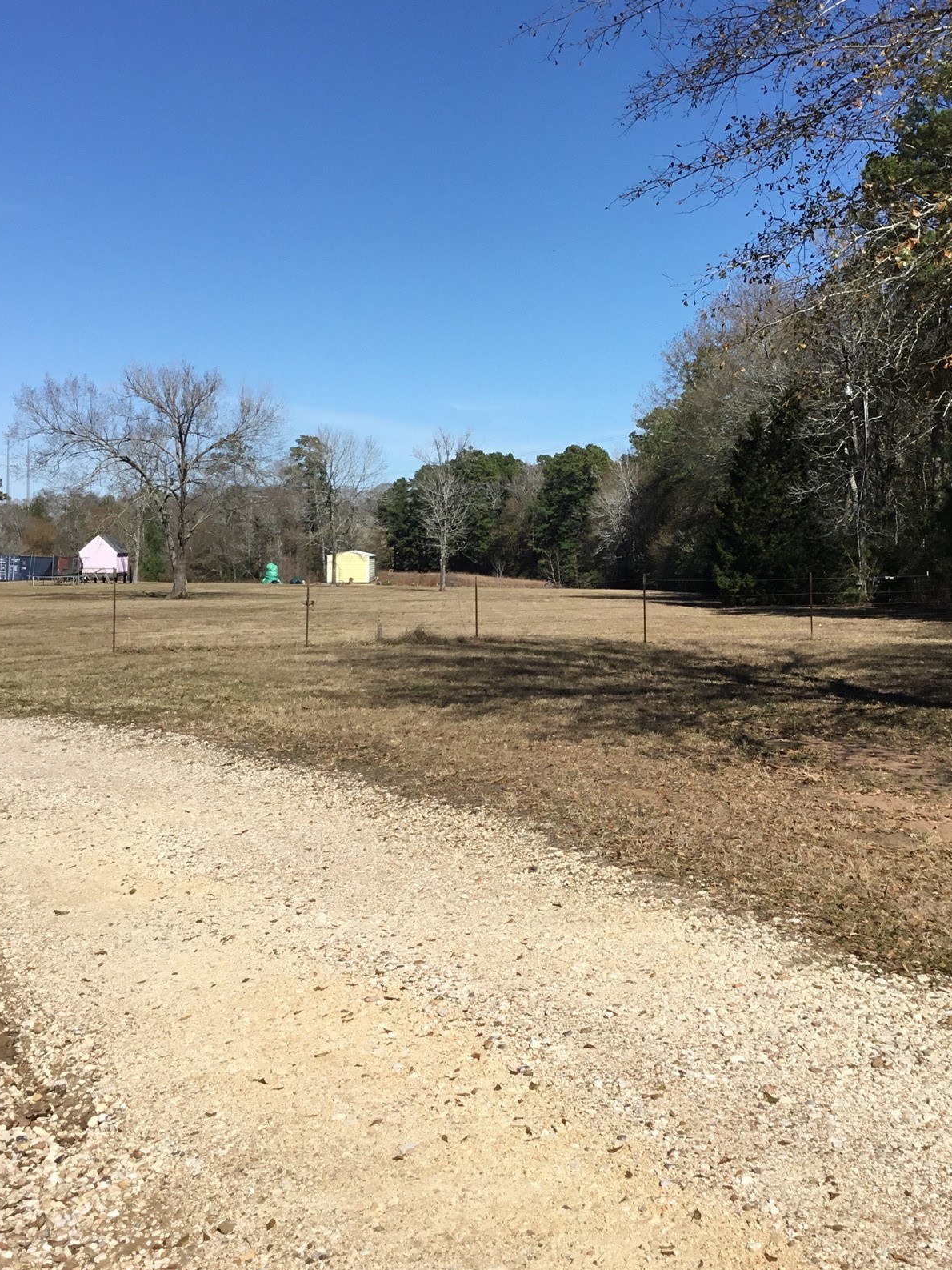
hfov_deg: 35.8
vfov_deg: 46.7
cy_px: 544
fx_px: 1467
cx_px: 566
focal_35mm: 40
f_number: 2.4
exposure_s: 1/1733
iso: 25
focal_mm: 3.3
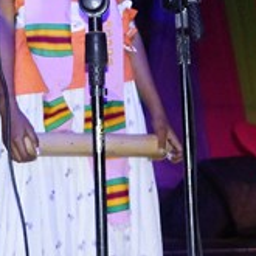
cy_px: -50
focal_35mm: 148
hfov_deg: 11.8
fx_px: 1238
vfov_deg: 11.6
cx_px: 101
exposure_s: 1/50
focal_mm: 24
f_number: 4
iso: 1600
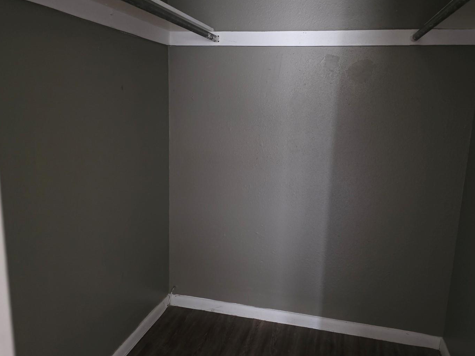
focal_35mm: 27
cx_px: 259
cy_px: 168
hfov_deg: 65.2
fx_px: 370
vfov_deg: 51.3
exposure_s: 1/24
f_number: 1.7
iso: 1250
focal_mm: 6.3
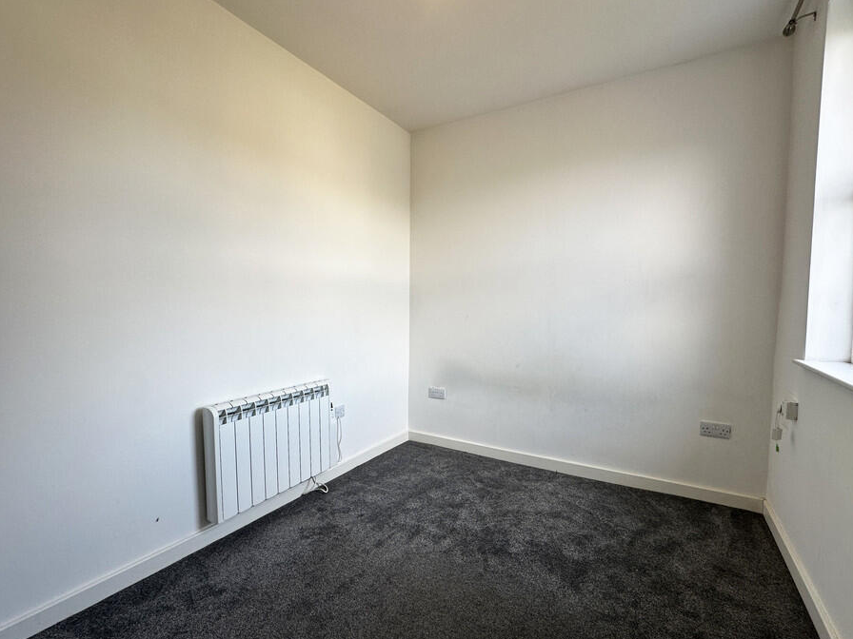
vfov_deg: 78.1
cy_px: 333
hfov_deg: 94.5
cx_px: 432
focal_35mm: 16
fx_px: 394
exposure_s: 1/100
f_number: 2.2
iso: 80
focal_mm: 2.22
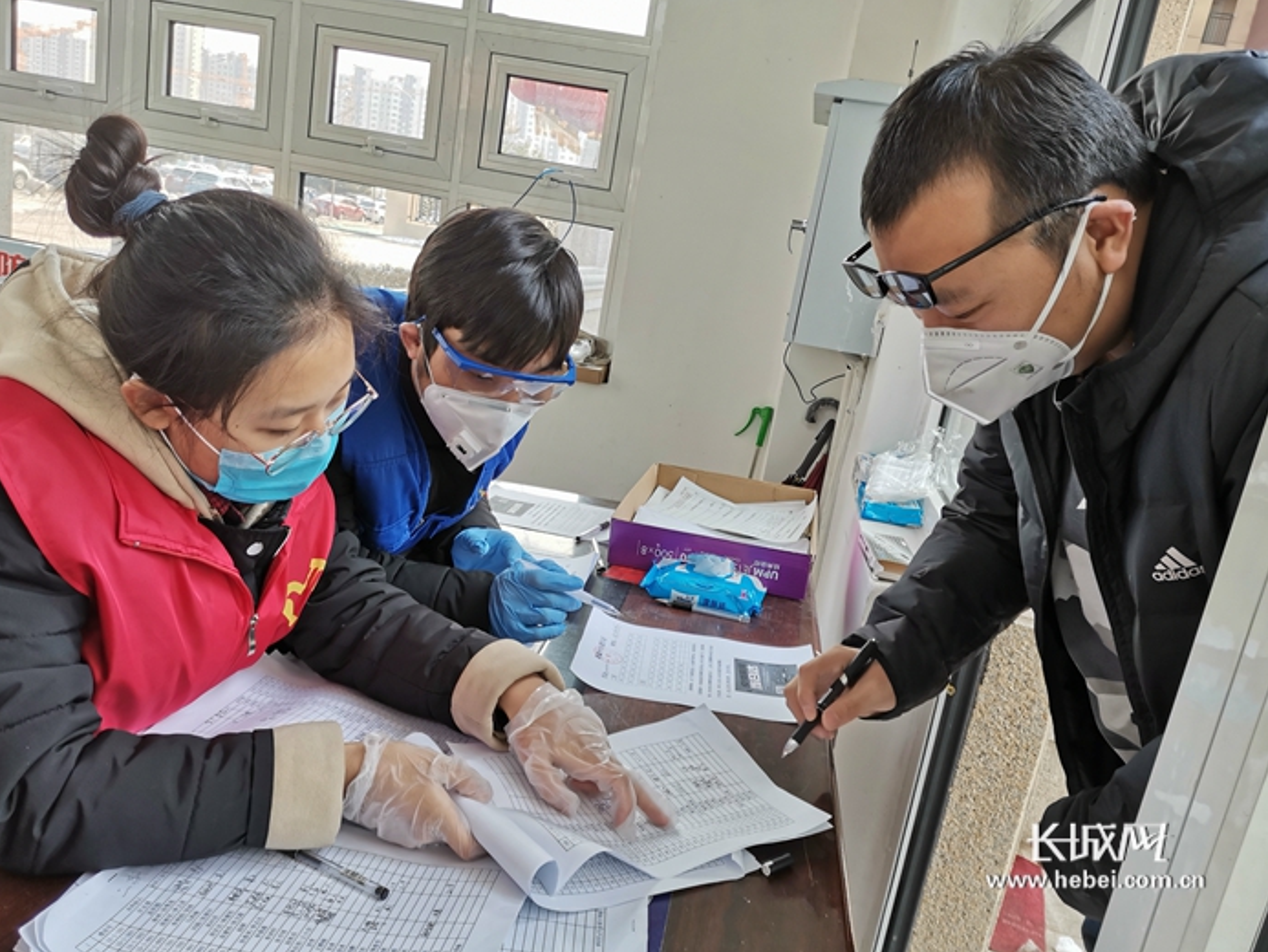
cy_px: 471
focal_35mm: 27
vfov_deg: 51.4
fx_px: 989
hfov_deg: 65.3
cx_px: 628
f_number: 1.8
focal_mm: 4.75
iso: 50
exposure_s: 1/99.9
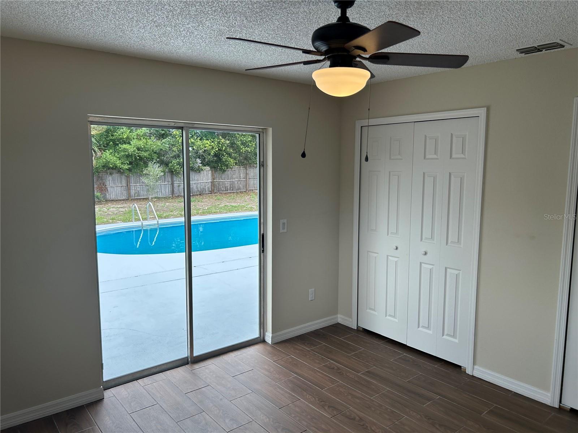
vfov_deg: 53.1
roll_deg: +0.7
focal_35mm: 26
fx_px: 434
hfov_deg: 67.3
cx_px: 289
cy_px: 216
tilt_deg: -6.7
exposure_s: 1/814
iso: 50
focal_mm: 5.7
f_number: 1.5
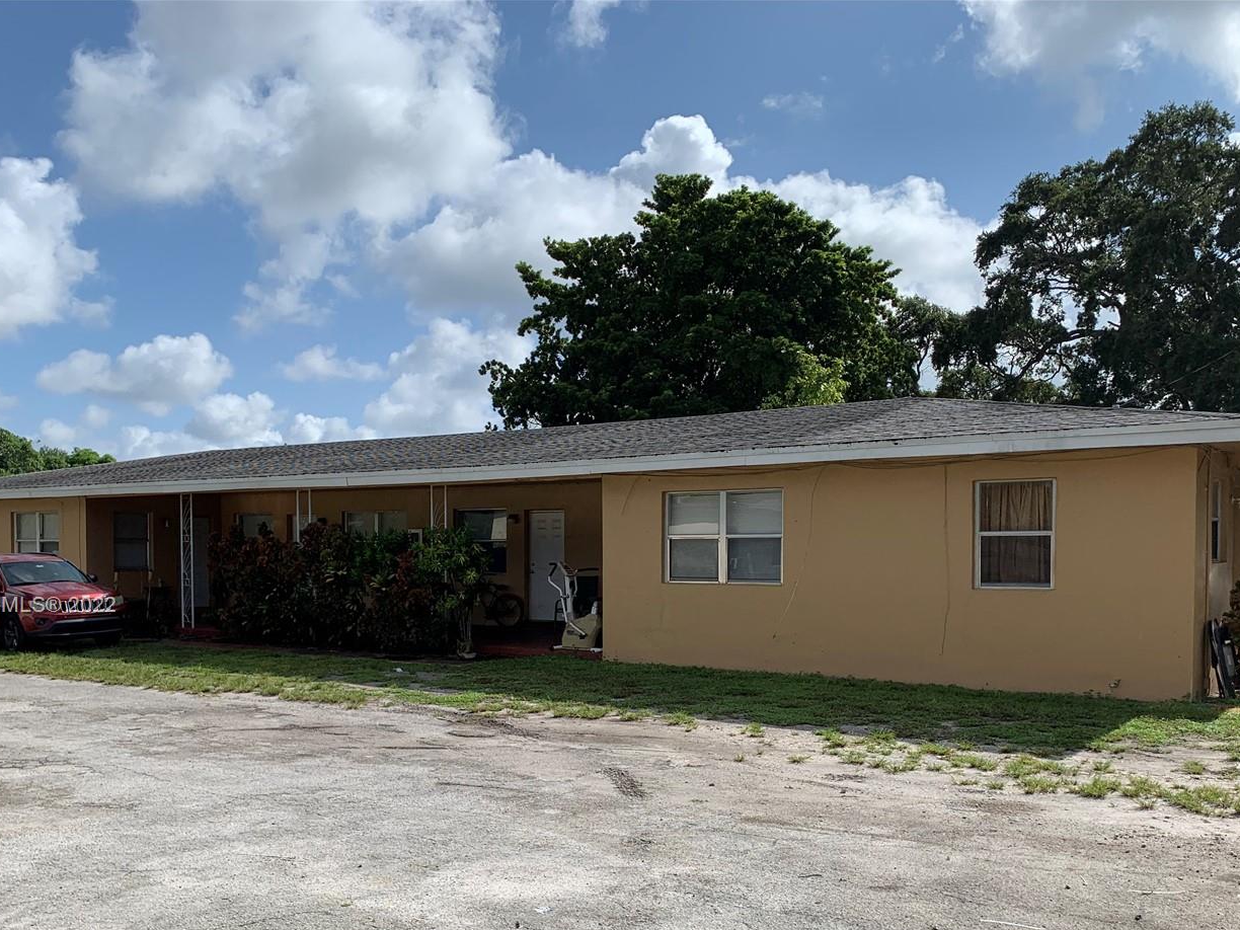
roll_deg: -0.1
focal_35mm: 34
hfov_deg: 54.0
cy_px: 607
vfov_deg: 41.3
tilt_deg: -3.2
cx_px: 603
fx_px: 1218
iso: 25
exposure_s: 1/3185
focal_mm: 4.25
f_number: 1.8
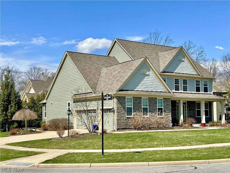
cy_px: 86
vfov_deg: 29.1
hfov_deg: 38.2
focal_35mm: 50
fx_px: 332
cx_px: 115
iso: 50
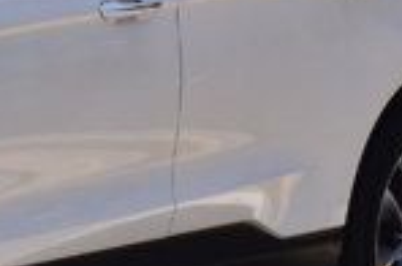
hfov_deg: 5.7
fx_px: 4061
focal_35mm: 364
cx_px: 280
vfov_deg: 3.7
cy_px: -157
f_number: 11
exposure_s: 1/500
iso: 400
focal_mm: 35
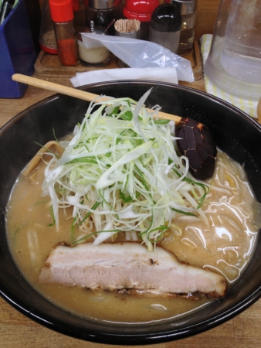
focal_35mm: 35
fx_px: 352
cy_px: 174
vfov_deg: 52.6
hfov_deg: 40.7
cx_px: 130
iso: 50
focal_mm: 4.28
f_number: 2.4
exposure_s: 1/30
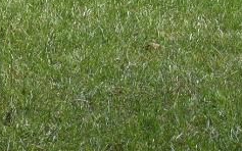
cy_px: -335
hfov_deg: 6.7
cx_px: 99
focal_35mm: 313
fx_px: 2064
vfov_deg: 4.0
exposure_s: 1/250
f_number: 6.3
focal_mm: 30
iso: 200
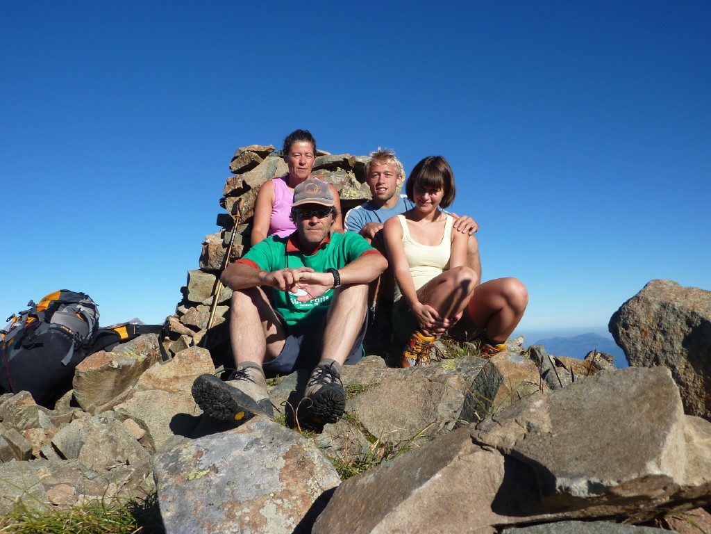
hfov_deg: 61.7
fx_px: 596
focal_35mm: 29
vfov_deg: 48.2
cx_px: 356
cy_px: 267
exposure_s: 1/500
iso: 80
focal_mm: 4.7
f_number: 5.6
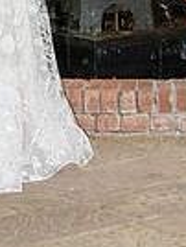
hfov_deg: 6.5
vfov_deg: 8.6
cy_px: -120
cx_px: -77
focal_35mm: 226
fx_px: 1614
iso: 1250
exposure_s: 1/250
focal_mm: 70
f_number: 7.1
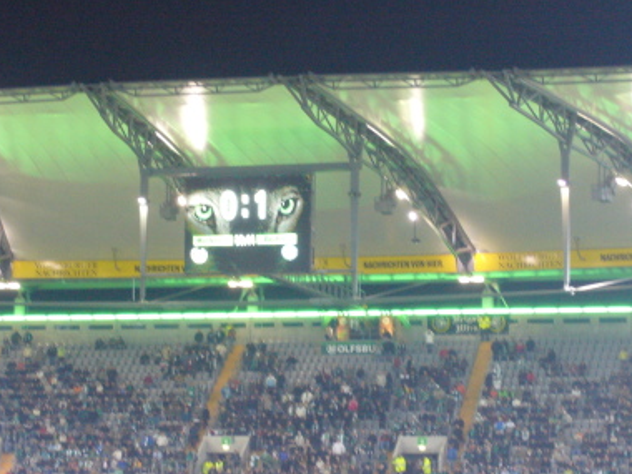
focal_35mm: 138
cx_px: 248
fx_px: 2520
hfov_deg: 14.3
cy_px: 229
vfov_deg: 10.7
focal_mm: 17.4
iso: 200
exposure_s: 1/8
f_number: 5
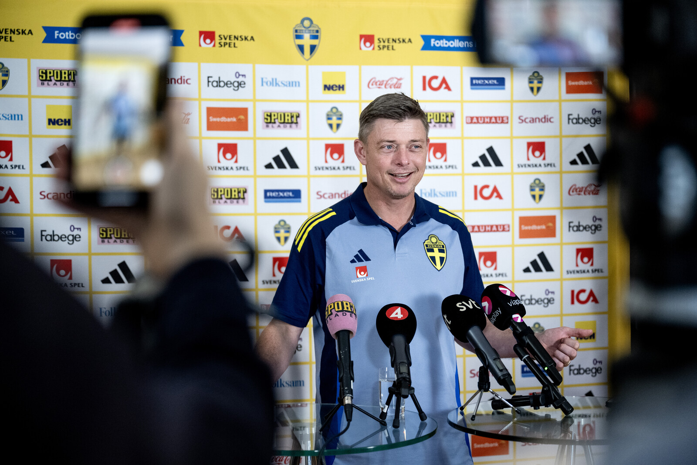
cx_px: 348
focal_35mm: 63
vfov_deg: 21.6
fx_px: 1220
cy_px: 232
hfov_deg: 31.9
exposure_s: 1/400
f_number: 2.8
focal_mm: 63
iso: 3200
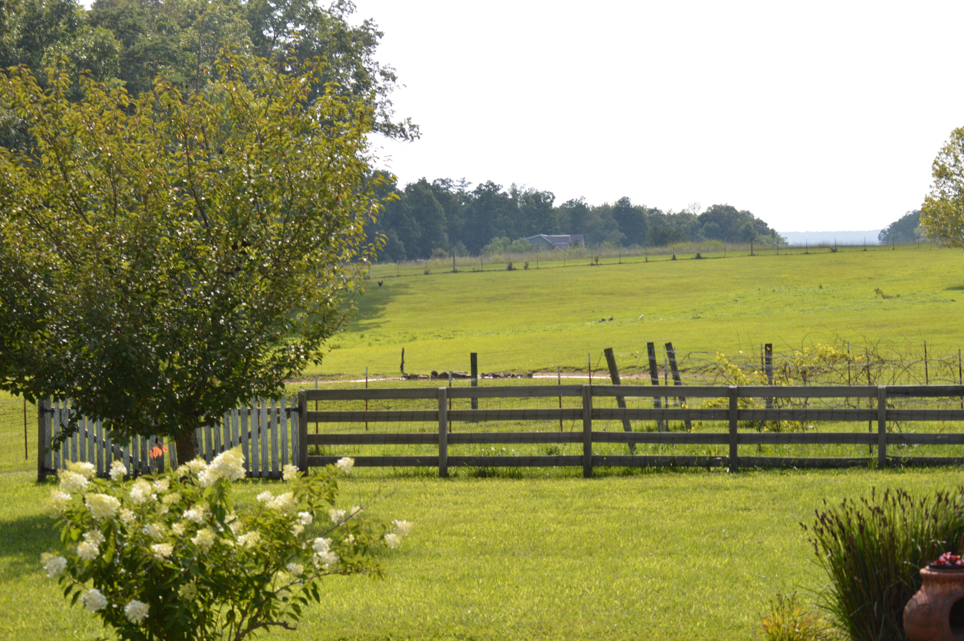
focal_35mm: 82
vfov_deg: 16.5
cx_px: 482
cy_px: 320
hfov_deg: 24.6
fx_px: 2207
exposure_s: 1/200
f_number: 9
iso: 100
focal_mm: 55
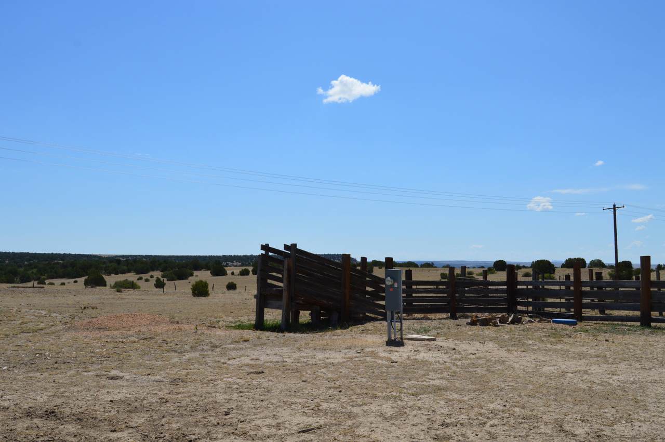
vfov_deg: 36.8
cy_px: 221
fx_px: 664
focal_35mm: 36
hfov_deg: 53.2
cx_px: 332
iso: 220
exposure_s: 1/500
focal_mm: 24
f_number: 11
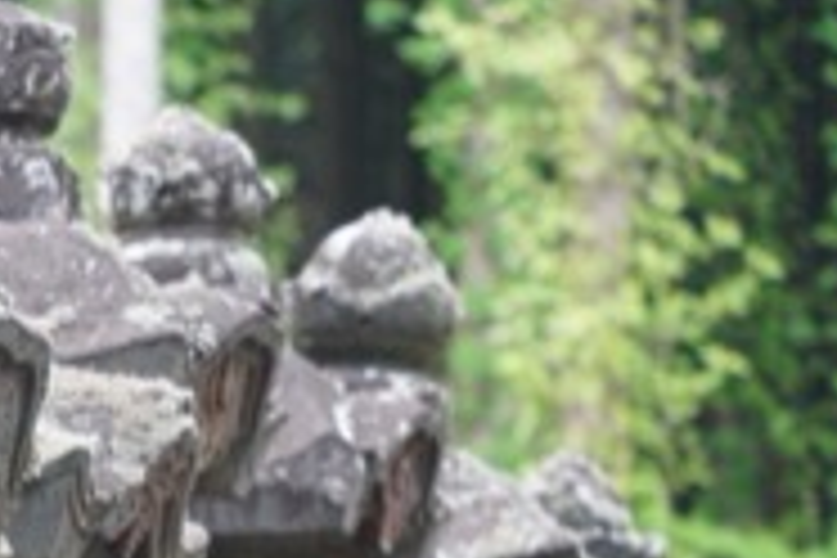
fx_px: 6626
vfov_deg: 4.8
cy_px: 909
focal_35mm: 285
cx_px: -392
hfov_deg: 7.1
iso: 640
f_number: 4.5
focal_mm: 83
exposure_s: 1/100
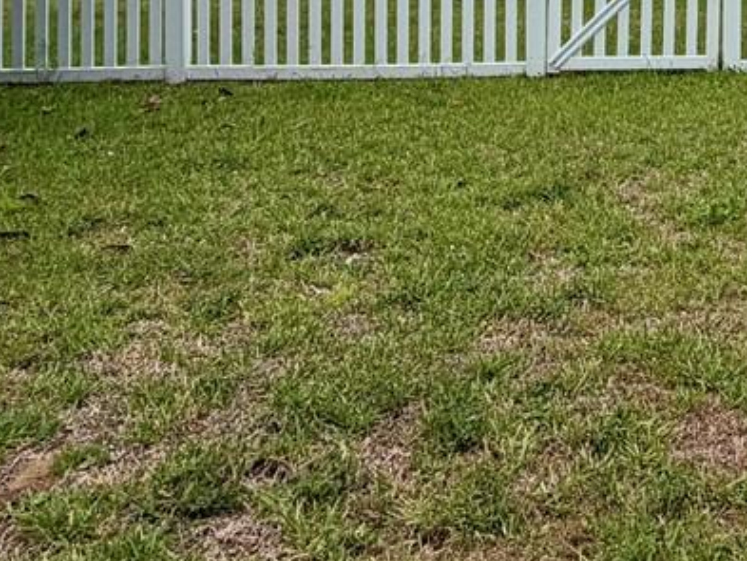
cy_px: -171
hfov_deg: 30.2
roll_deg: -0.5
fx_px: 1230
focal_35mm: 57
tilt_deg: -1.4
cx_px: 829
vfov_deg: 22.8
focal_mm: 2.22
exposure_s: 1/1285
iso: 20
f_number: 2.2
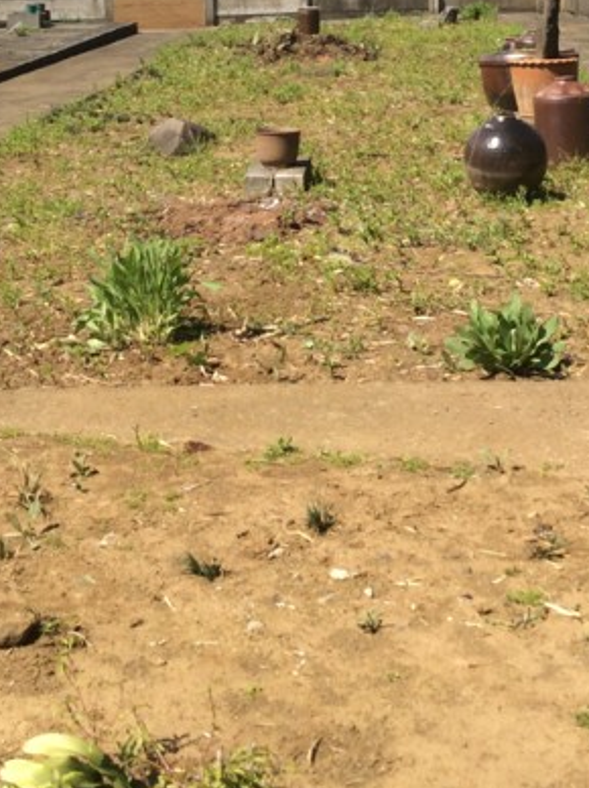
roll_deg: +1.5
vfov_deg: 28.8
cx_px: 366
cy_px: 152
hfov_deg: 22.2
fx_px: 1501
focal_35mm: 66
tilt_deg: -9.8
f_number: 2.4
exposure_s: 1/1590
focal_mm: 3.3
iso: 32
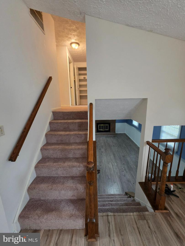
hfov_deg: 89.9
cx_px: 92
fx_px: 93
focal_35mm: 13
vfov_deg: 106.2
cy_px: 123
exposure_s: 1/60
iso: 250
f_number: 1.9
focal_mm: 2.2
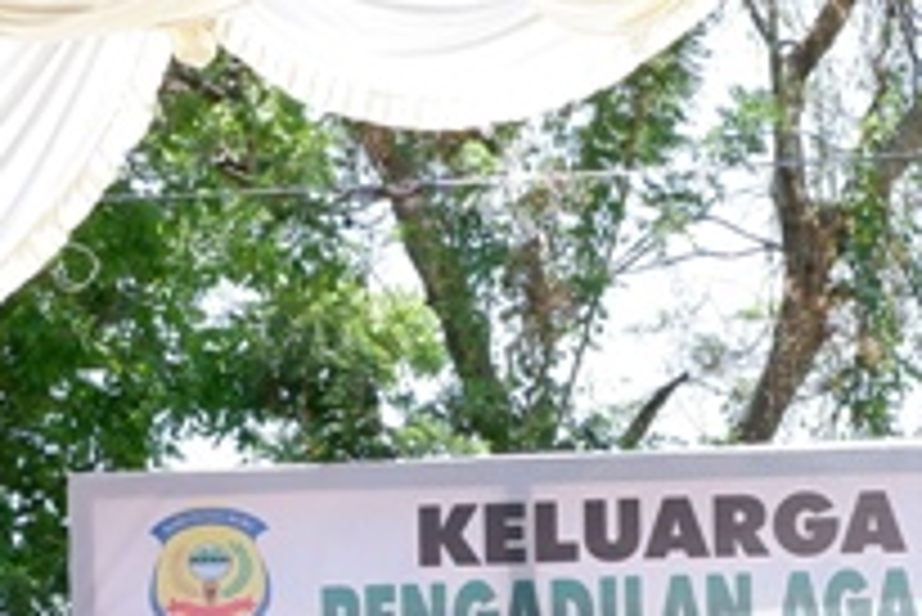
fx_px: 2947
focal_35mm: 115
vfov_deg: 11.3
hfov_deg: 17.7
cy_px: 1000
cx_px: 652
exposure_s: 1/140
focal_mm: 15
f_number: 6.4
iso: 200
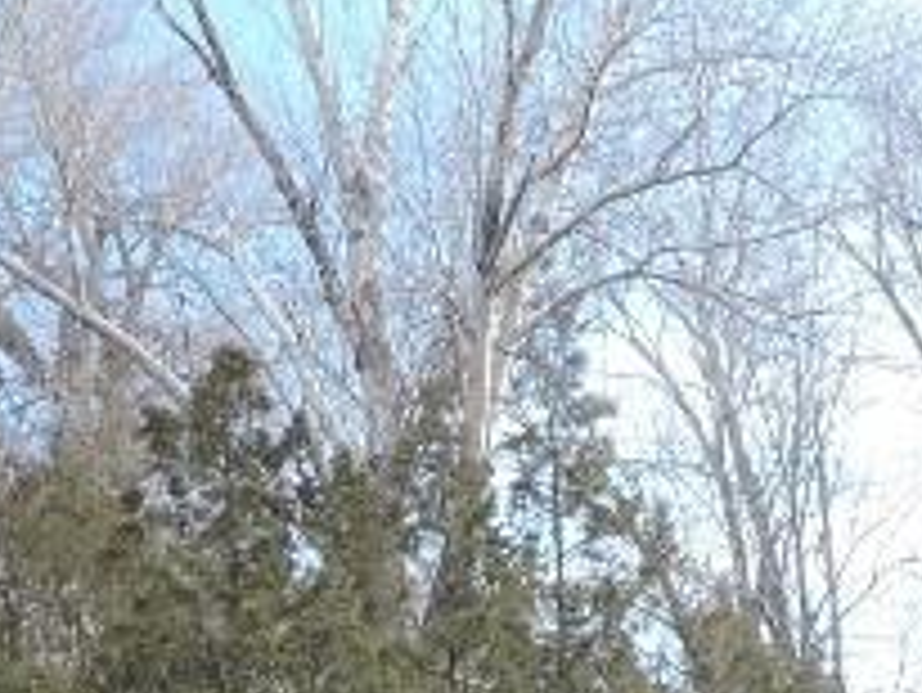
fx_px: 1999
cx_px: 535
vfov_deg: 17.7
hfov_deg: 25.9
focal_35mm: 75
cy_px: 1022
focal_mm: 4.3
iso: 100
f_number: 3
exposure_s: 1/250
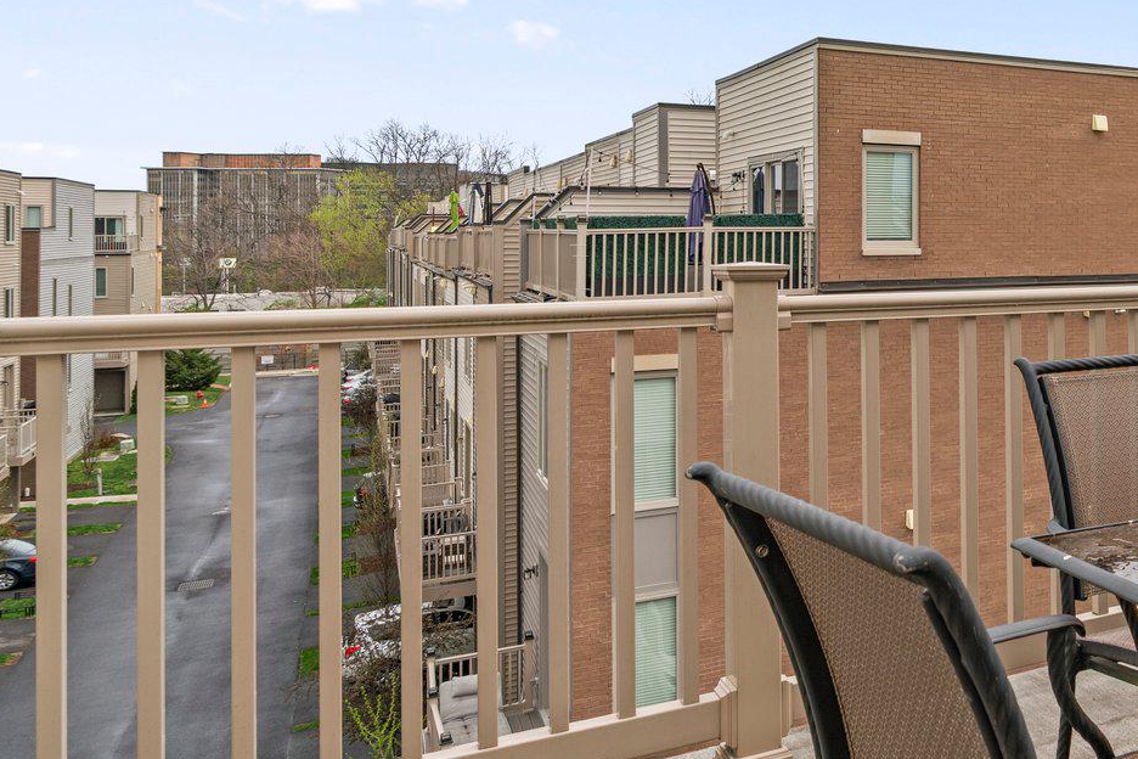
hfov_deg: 46.5
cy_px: 191
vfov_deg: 37.0
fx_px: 1106
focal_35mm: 35
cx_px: 1111
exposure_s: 1/160
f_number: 8
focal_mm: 16
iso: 100
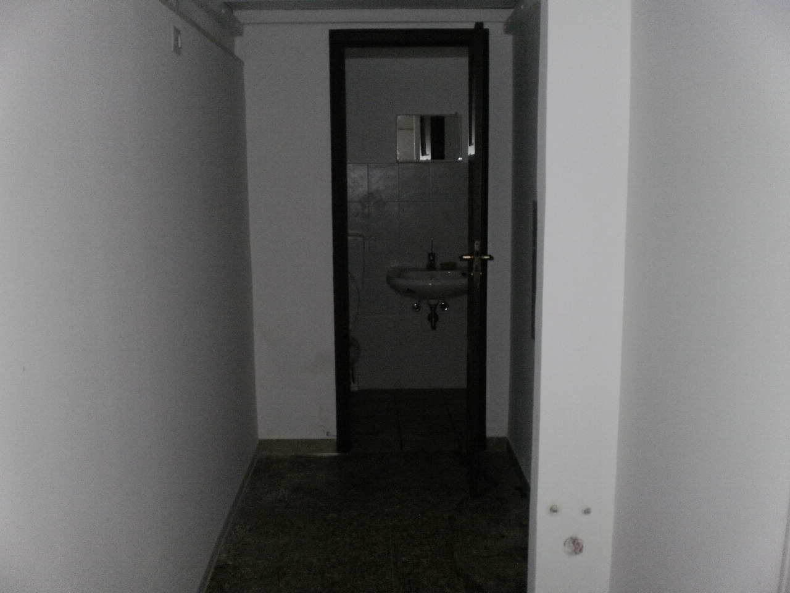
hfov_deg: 49.0
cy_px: 296
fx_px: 867
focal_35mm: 38
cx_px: 395
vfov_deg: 37.7
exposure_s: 1/250
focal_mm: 6.3
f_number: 3.1
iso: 400
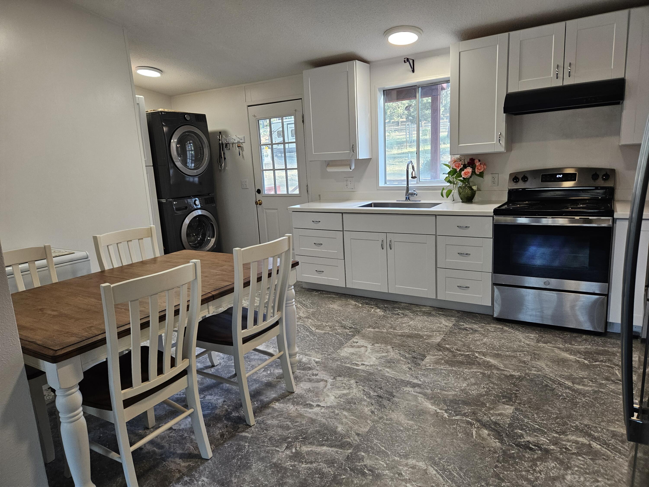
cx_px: 324
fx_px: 431
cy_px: 244
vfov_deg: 58.9
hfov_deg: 73.9
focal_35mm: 23
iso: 160
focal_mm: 5.4
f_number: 1.8
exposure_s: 1/120
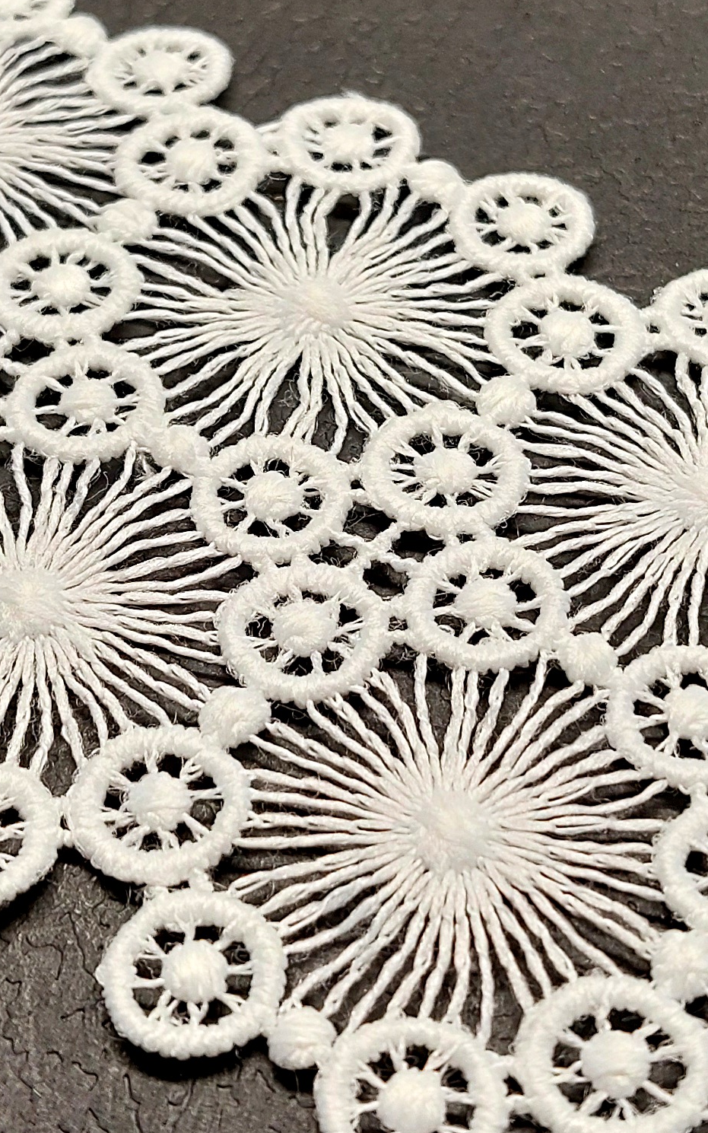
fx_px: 2438
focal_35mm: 79
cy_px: 425
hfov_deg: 16.5
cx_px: 372
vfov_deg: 26.1
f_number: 1.8
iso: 32
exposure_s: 1/100
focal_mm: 5.23
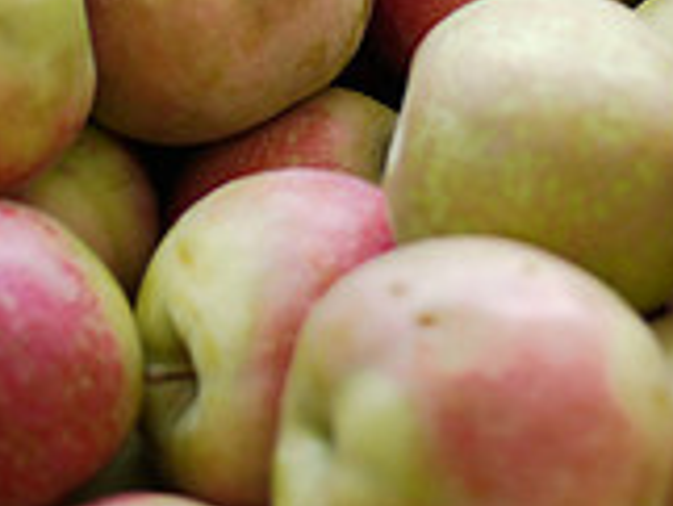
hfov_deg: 13.6
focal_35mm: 144
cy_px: -399
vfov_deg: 9.8
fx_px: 2802
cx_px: 606
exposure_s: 1/125
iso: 100
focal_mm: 20
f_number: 1.8
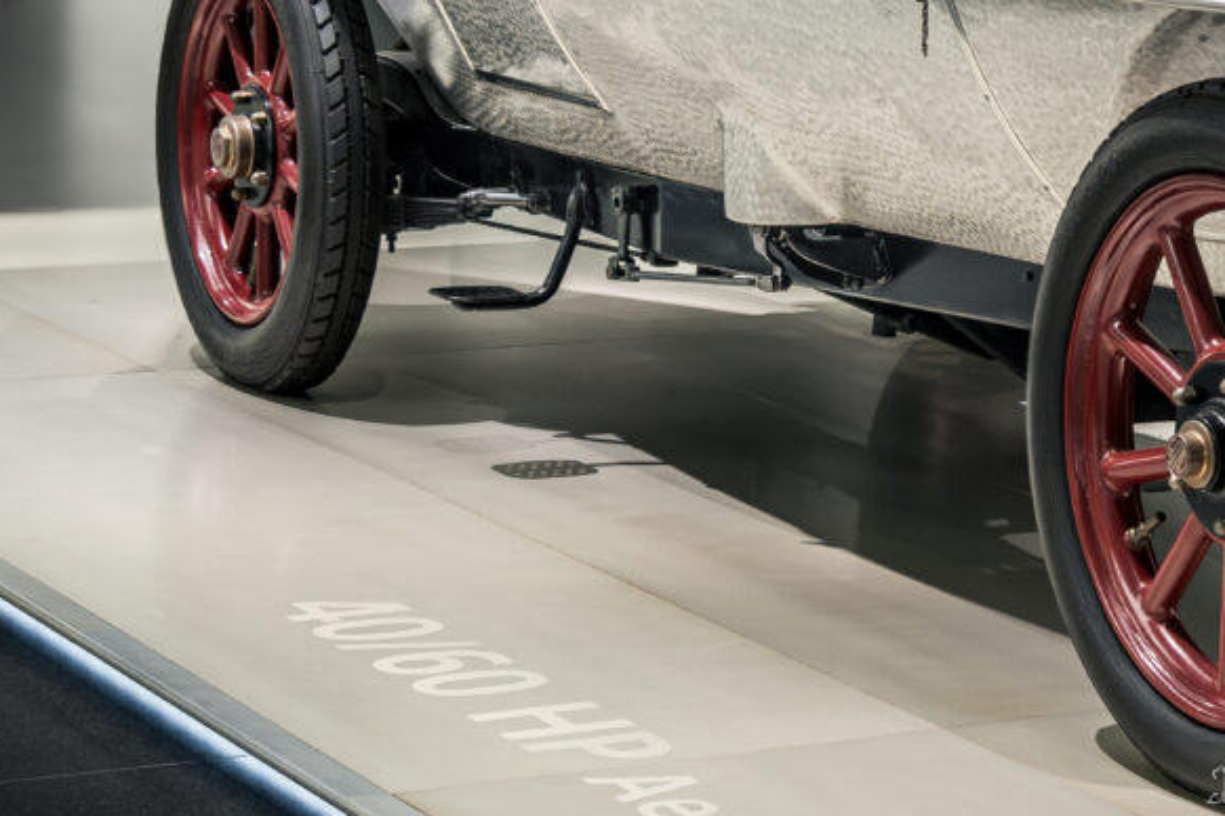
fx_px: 4491
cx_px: 1282
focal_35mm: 132
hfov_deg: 15.2
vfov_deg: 10.3
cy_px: 8
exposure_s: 1/50
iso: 1600
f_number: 5
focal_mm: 48
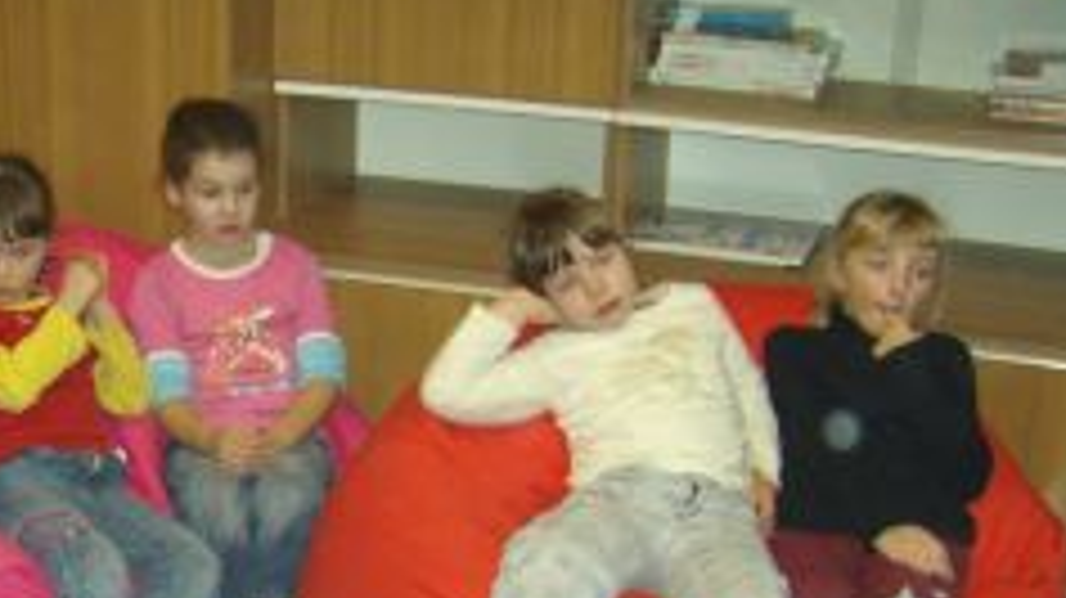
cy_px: 611
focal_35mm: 66
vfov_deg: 17.7
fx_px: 1865
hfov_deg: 31.0
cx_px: 202
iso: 200
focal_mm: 6
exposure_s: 1/60
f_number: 2.8
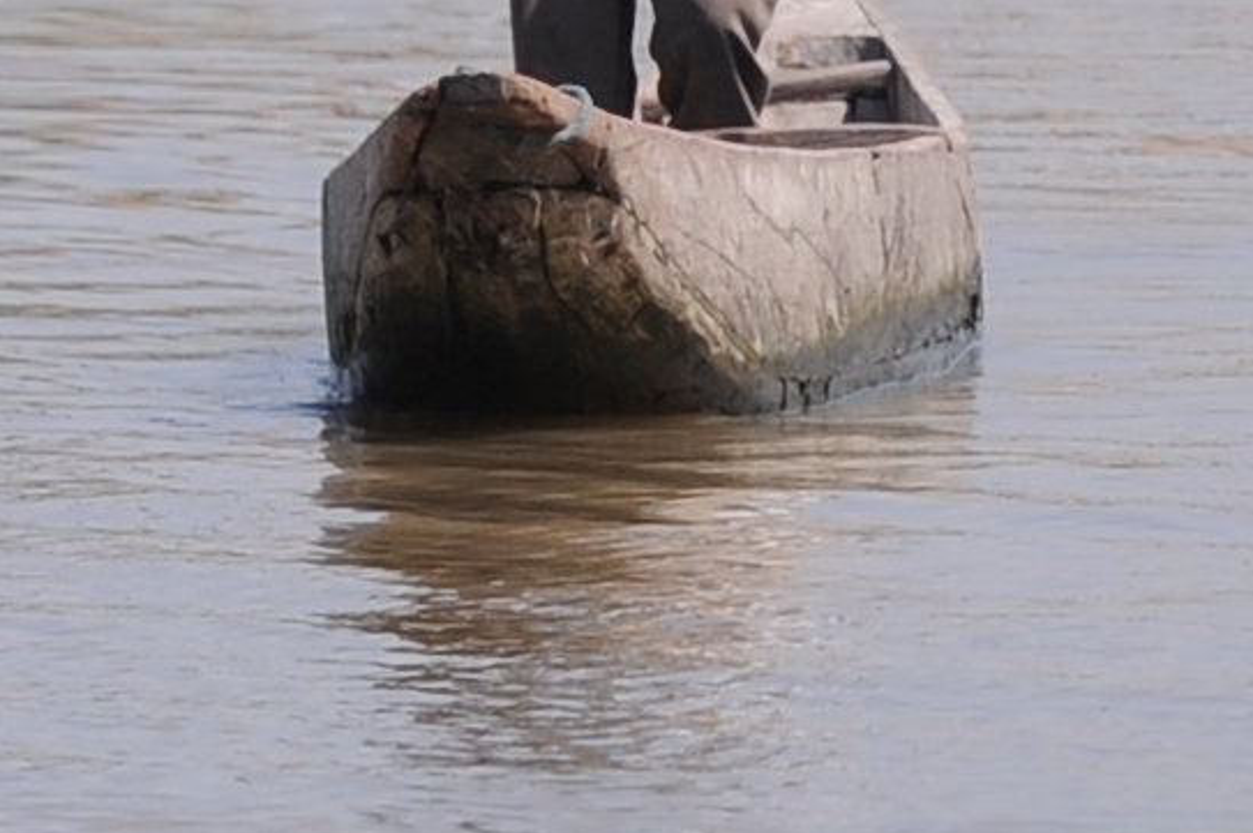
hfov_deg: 1.3
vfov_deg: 0.9
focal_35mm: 1568
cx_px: 35
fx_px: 54525
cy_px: -464
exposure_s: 1/3200
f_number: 3.2
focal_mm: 200
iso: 250
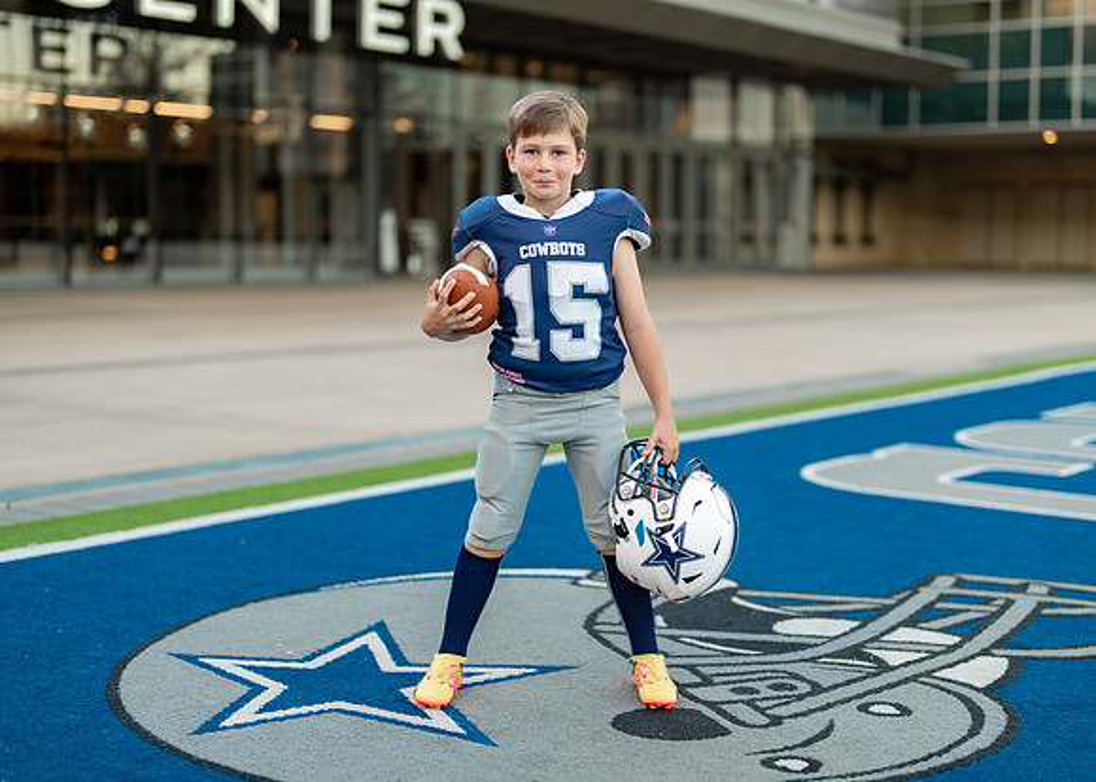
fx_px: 1727
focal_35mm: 55
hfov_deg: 35.2
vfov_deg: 25.5
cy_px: 391
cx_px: 598
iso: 160
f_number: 1.2
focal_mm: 50
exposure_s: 1/400
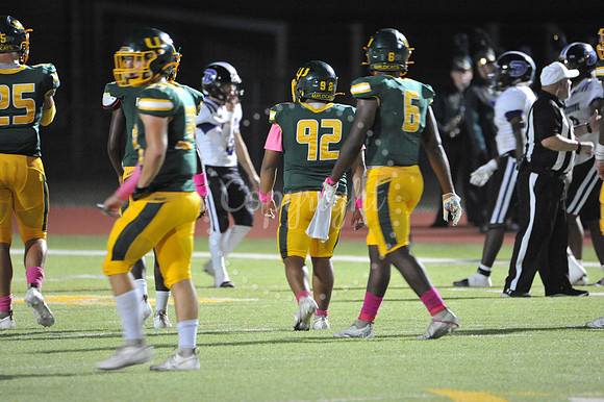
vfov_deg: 2.5
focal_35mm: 550
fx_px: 9222
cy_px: 201
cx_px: 302
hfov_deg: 3.8
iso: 6400
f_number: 6.3
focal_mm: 550
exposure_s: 1/80
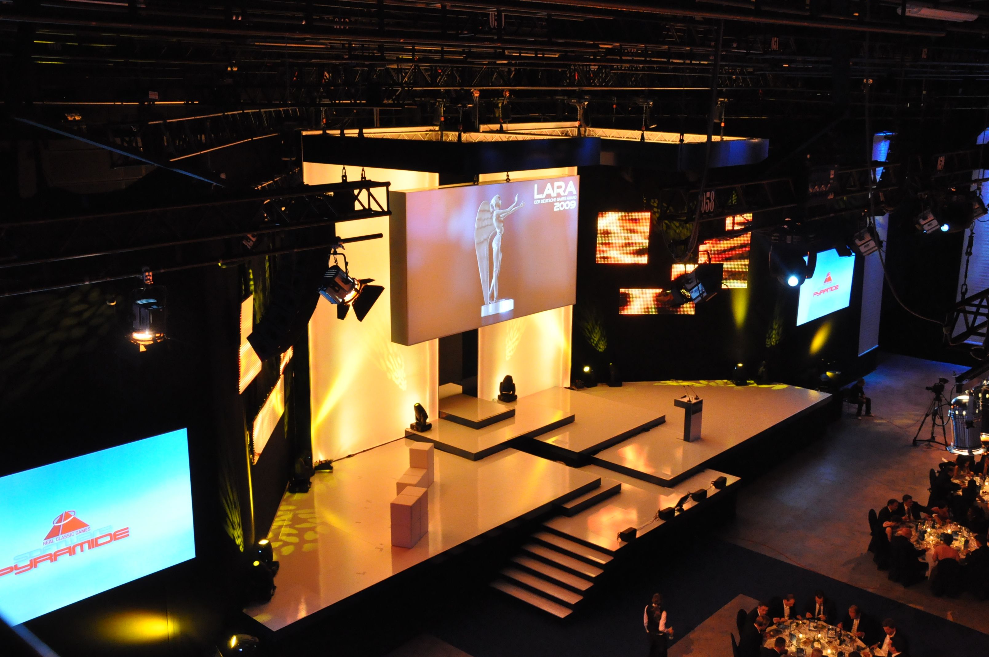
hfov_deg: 53.2
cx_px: 494
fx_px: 988
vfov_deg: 36.8
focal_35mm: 36
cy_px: 328
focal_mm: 24
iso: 3200
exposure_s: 1/40
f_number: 6.3
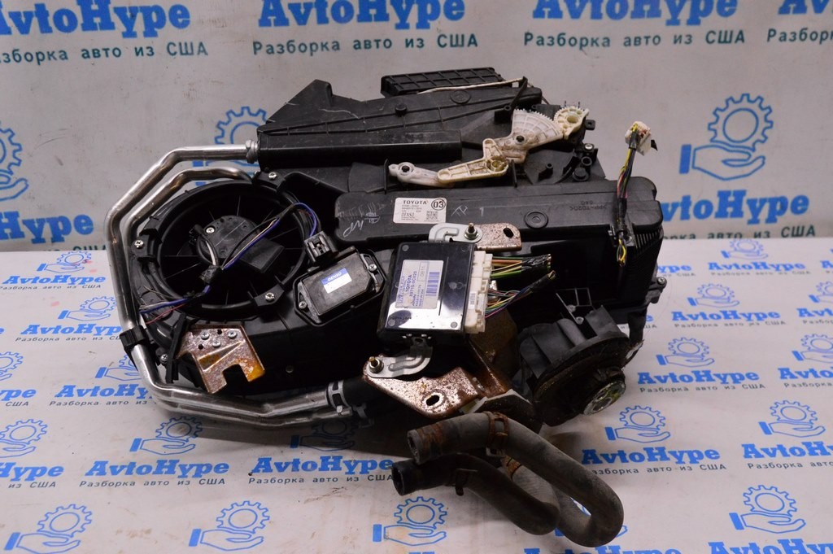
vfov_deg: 34.2
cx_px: 416
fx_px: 902
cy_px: 277
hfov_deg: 49.6
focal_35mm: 39
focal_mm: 26
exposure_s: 1/320
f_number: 6.3
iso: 3200
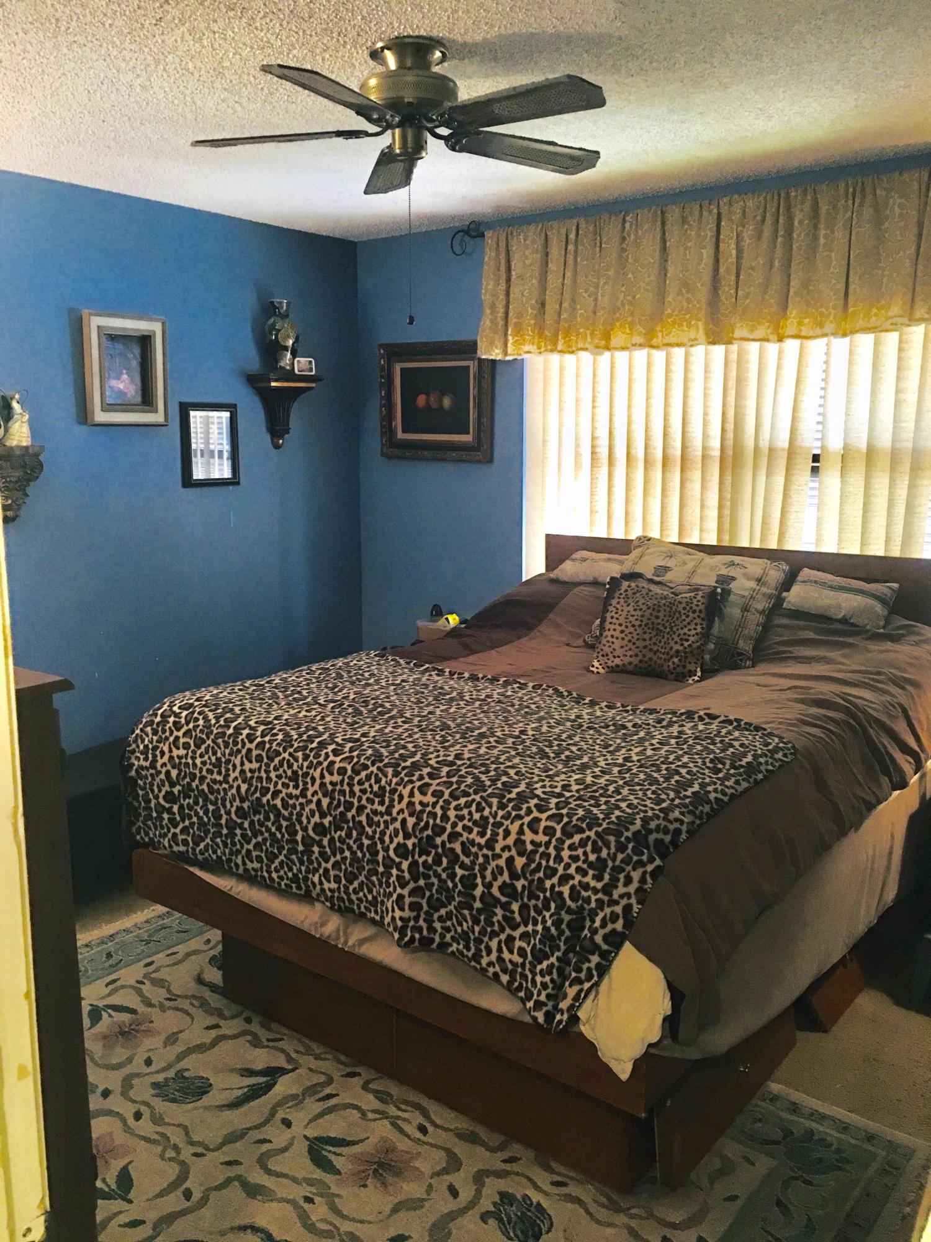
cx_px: 466
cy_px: 621
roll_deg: -0.2
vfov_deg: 61.7
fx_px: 1040
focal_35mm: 29
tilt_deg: -9.2
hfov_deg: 48.2
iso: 100
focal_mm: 4.15
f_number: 2.2
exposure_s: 1/8
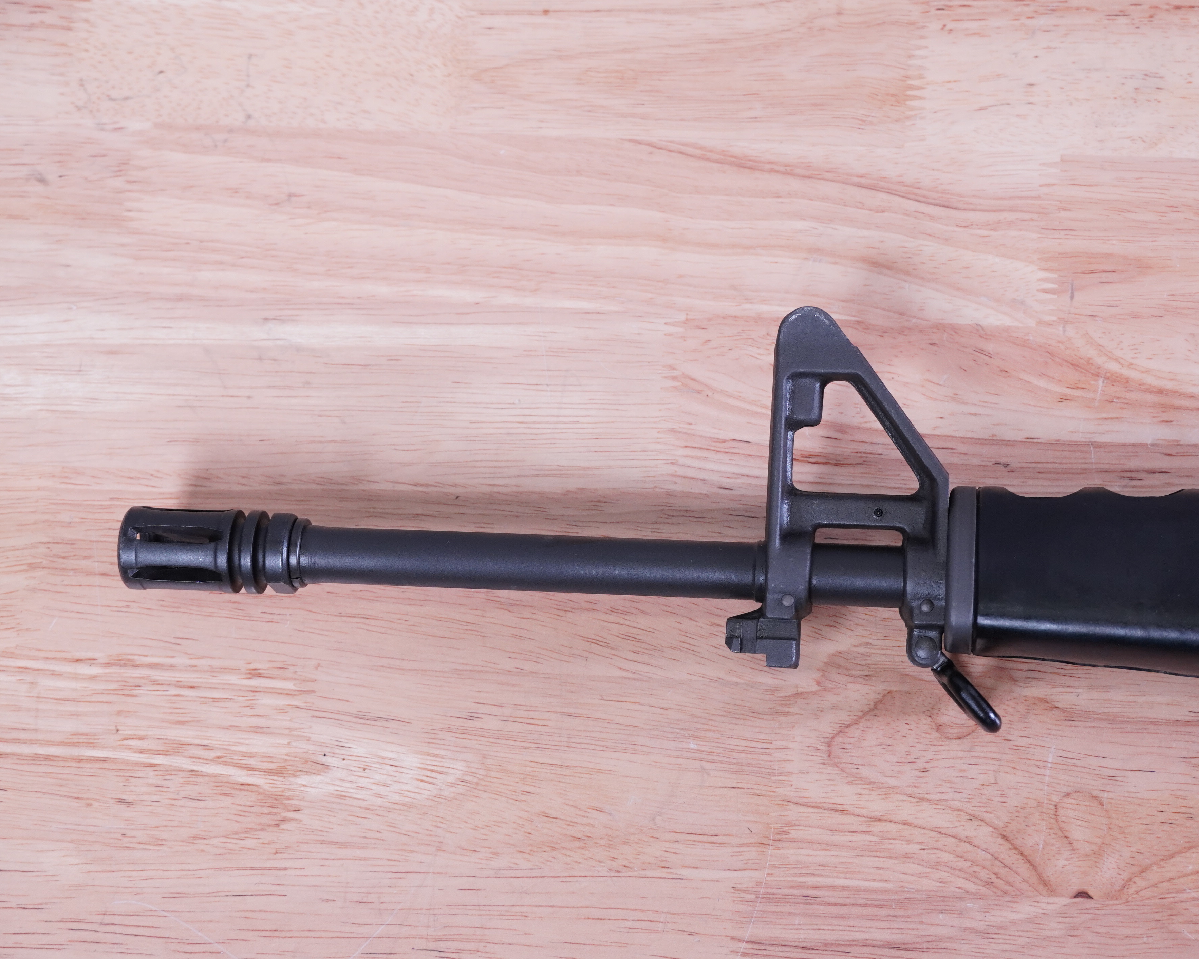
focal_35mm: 71
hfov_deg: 26.7
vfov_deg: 21.6
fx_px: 2519
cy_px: 480
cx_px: 707
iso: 1000
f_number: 5.6
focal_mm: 42
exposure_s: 1/125
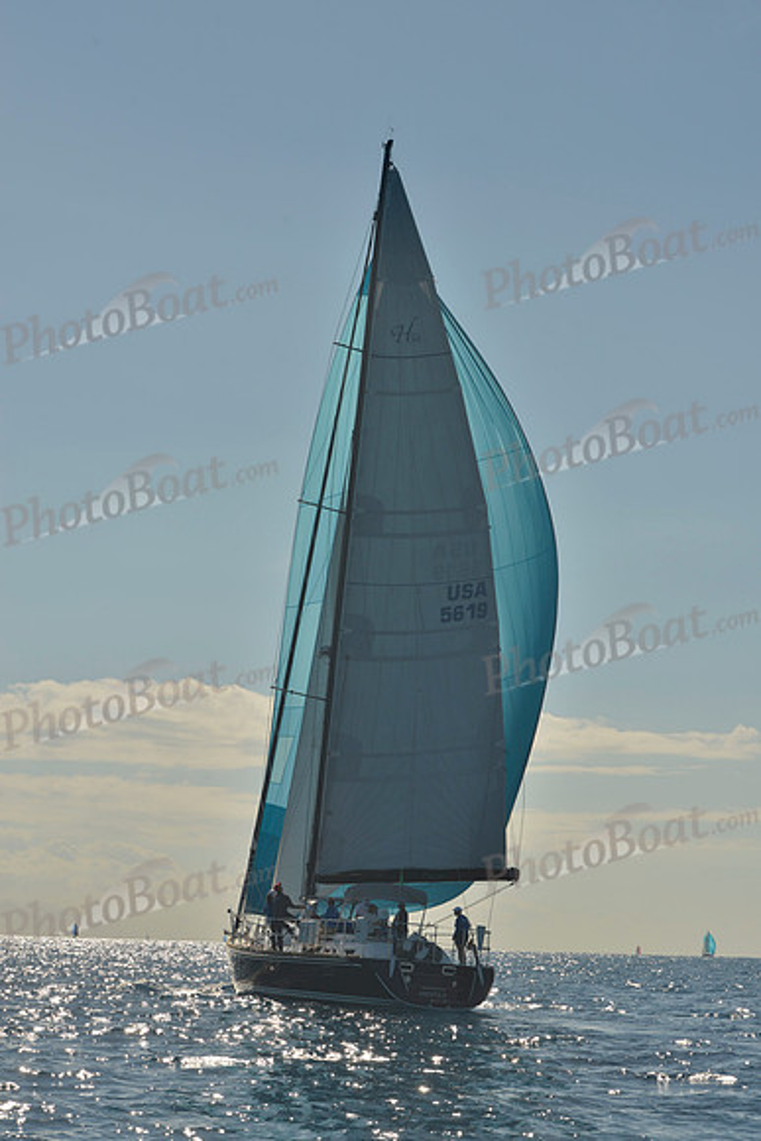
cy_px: 570
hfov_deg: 19.5
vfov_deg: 28.8
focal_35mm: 70
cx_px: 380
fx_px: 2218
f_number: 11
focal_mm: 70
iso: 200
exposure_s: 1/500
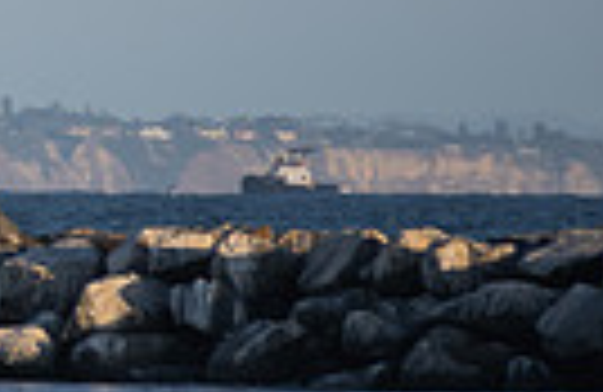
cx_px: -1615
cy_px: -478
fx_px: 25737
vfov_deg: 0.9
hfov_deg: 1.3
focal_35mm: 1549
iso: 320
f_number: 6.3
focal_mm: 200
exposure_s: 1/800
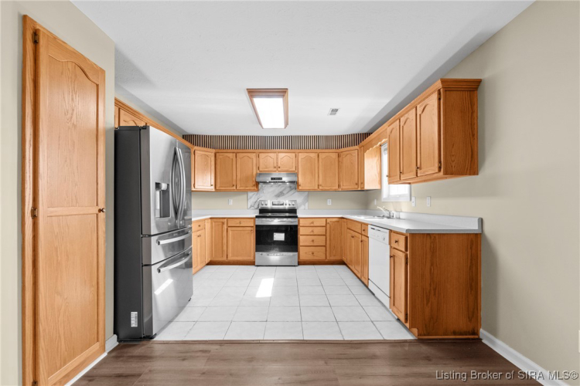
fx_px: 242
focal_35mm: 15
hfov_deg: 100.4
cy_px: 193
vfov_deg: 77.3
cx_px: 290
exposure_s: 1/8
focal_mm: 10
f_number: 8
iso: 400
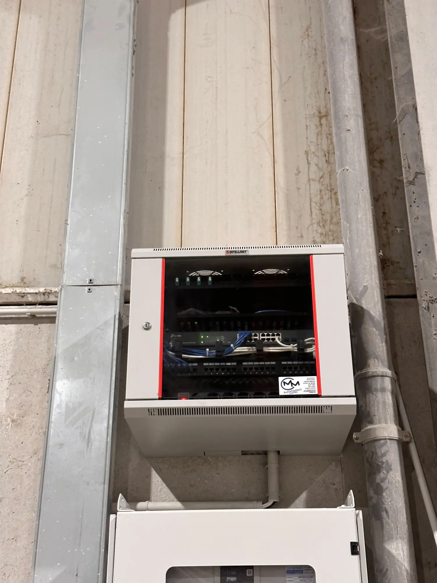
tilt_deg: +25.1
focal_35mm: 48
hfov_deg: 30.3
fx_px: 808
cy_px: 292
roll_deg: +0.0
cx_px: 218
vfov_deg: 39.7
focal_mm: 6.86
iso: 250
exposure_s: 1/50
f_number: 1.78
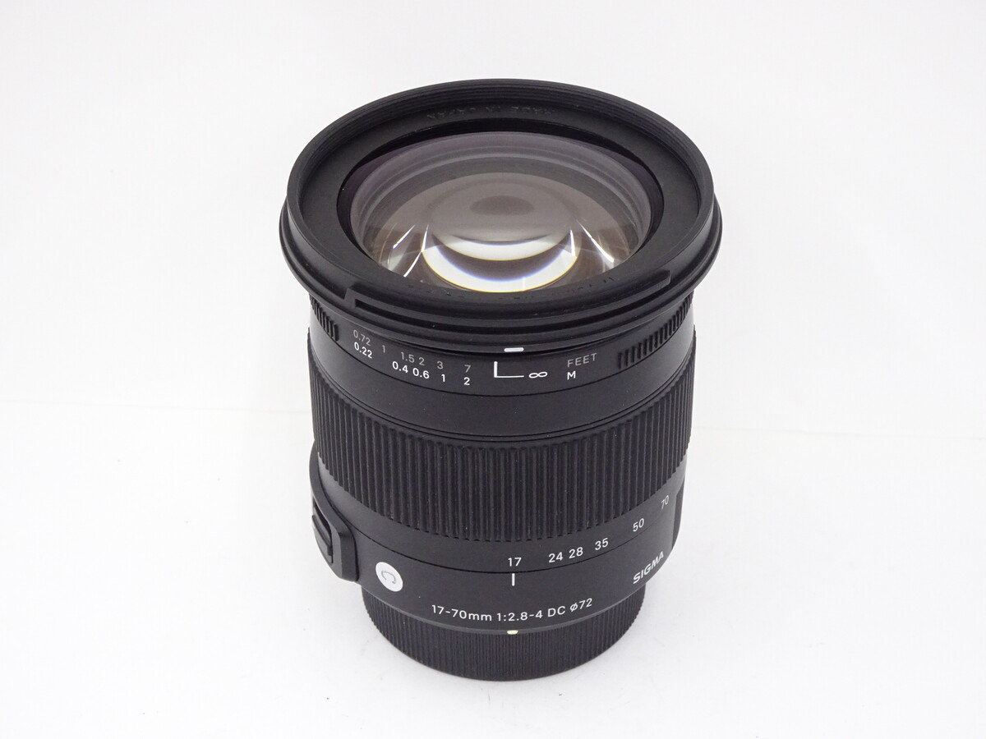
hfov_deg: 25.0
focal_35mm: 78
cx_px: 493
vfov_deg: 18.9
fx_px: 2222
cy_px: 370
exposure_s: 1/80
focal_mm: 13.26
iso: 640
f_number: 5
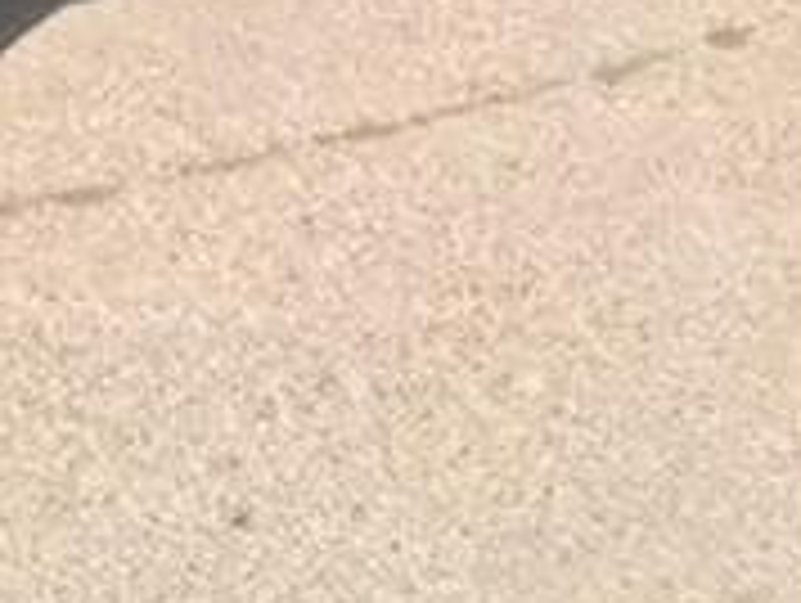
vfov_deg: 12.9
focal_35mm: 106
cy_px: -434
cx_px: -626
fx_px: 2456
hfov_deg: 15.9
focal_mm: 4.15
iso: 25
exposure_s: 1/545
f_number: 2.2
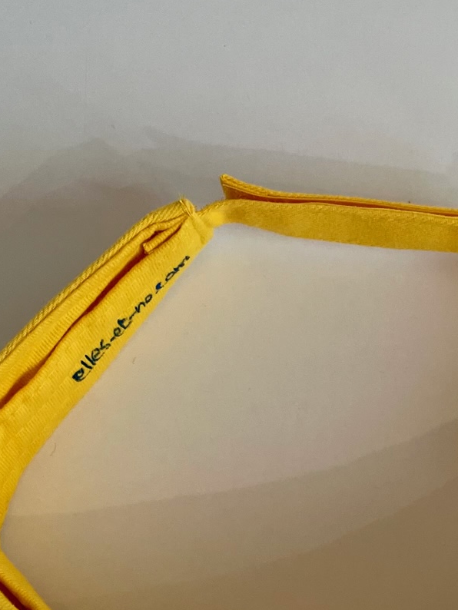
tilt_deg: -84.5
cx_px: 393
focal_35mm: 66
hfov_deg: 21.9
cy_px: 592
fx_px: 1164
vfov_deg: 27.9
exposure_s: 1/100
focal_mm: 4.2
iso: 125
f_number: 1.6
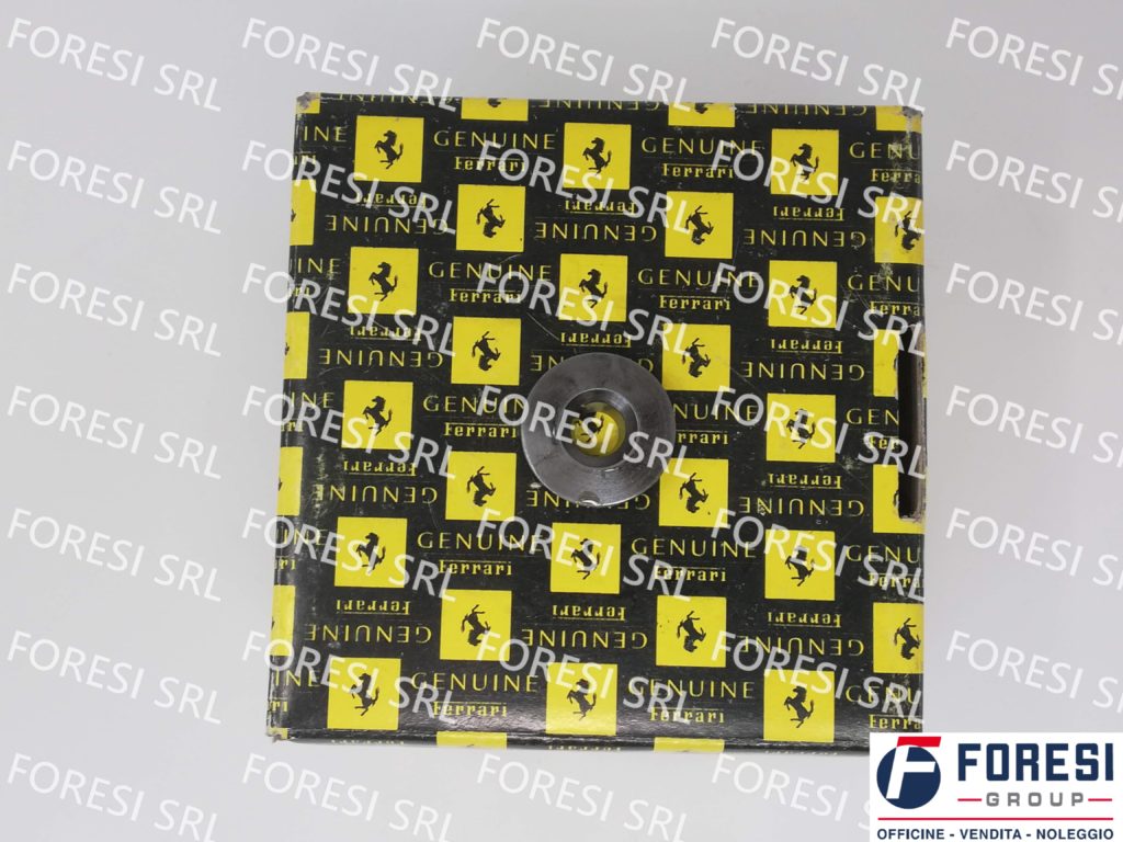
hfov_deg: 42.9
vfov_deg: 32.9
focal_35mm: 44
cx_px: 562
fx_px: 1427
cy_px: 421
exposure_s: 1/100
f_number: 2.2
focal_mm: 3.81
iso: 64
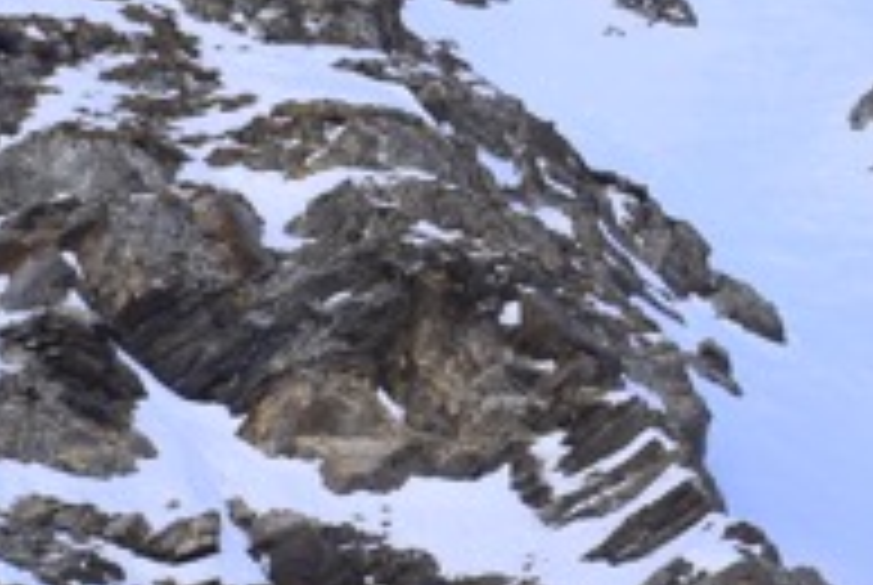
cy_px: 533
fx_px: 4800
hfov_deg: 10.4
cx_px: 378
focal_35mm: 198
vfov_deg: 7.0
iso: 200
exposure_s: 1/400
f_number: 10
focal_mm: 25
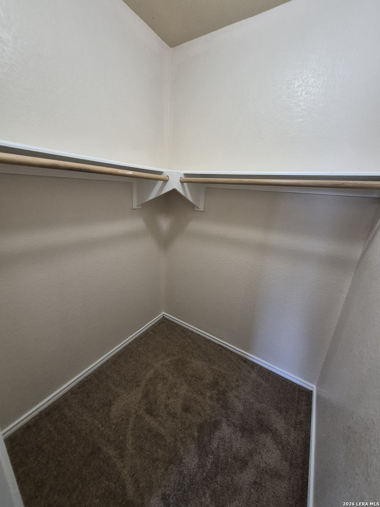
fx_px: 190
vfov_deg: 106.2
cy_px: 254
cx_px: 190
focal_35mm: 13
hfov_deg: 89.9
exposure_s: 1/60
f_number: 2.2
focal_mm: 1.74
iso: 500
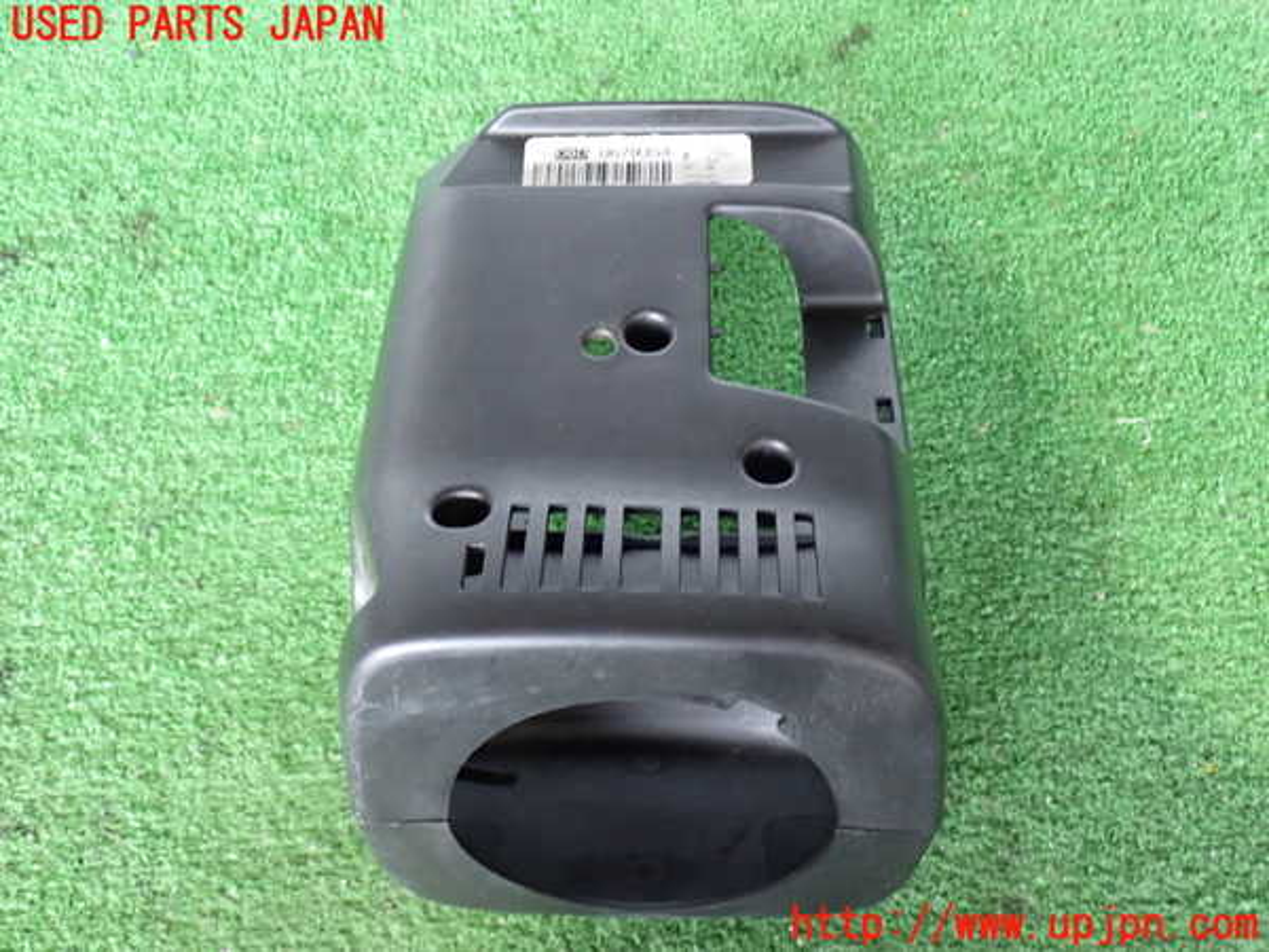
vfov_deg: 37.7
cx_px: 634
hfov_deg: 49.0
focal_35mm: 38
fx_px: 1393
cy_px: 476
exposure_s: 1/25
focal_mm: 6.83
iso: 800
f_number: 2.7
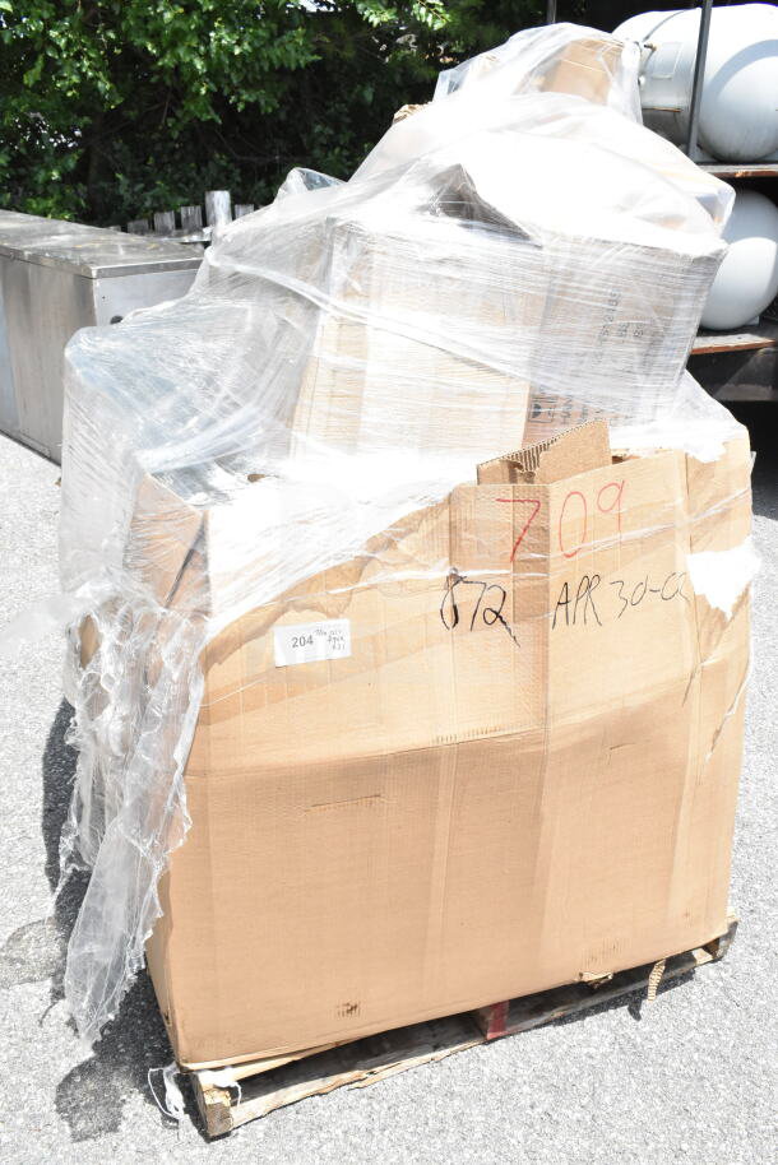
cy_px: 582
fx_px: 1117
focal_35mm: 34
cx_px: 389
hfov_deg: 38.4
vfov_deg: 55.1
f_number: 13
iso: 1600
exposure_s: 1/640
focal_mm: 23
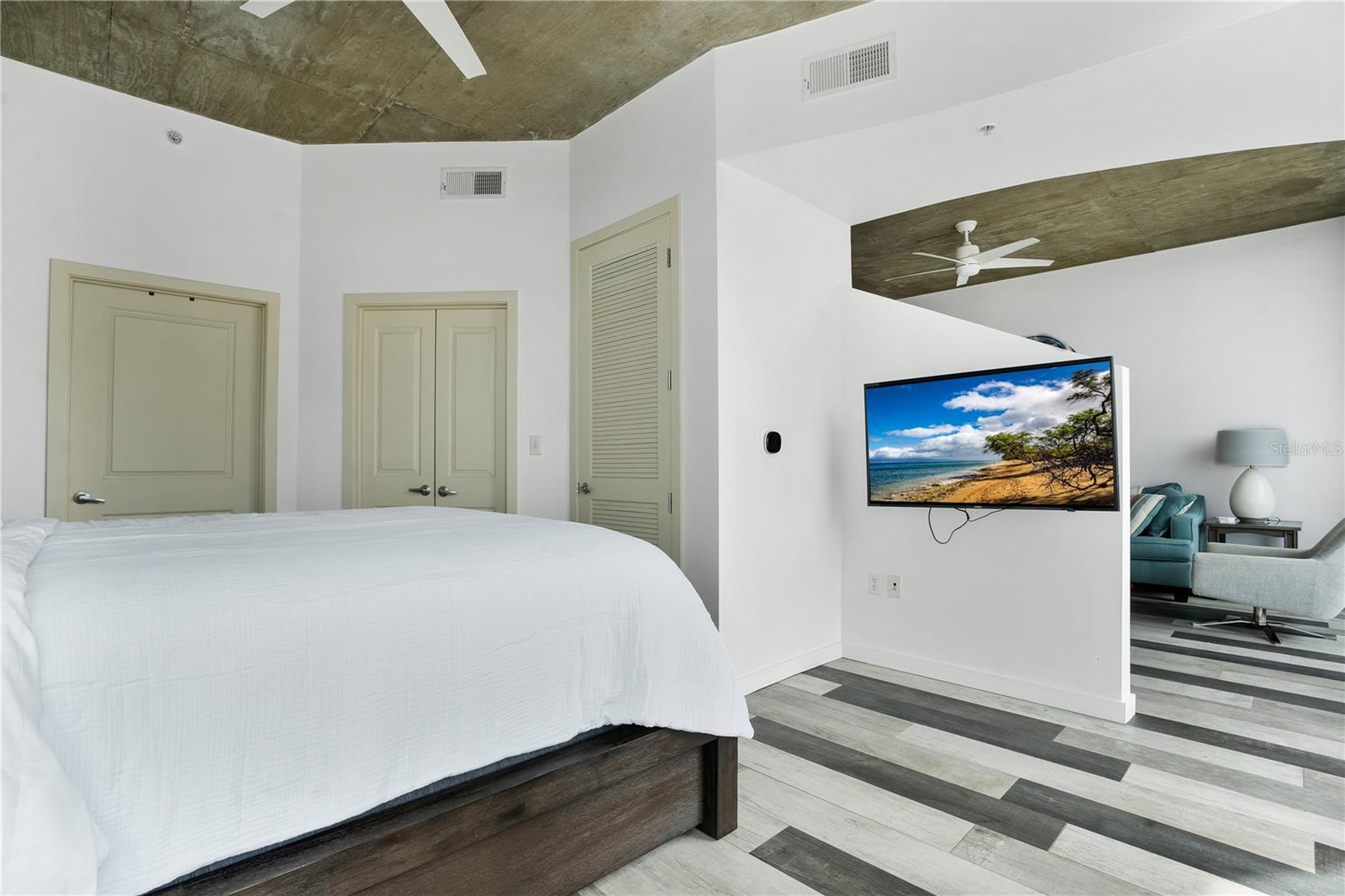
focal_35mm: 16
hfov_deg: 96.7
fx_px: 598
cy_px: 448
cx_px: 672
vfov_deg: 73.7
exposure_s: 1/30
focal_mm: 16
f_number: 8
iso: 200
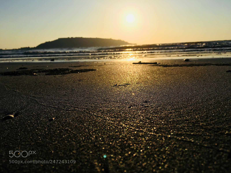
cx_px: 116
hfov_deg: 61.7
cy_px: 86
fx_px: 194
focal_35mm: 29
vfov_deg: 48.2
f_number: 2.2
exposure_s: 1/4274
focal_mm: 4.15
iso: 25
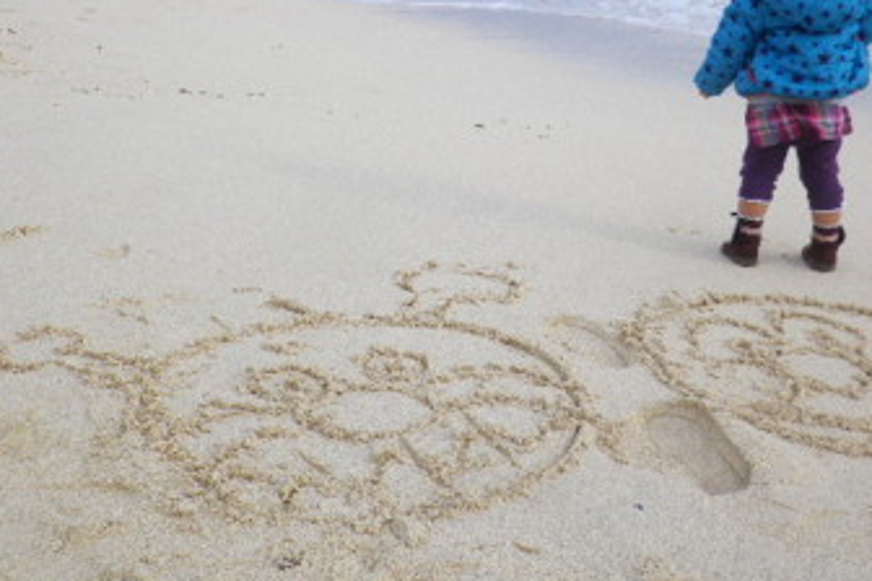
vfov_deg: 33.9
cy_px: 187
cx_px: 506
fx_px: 945
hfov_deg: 49.4
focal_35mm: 39
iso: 80
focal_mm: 5
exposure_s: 1/80
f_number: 8.3
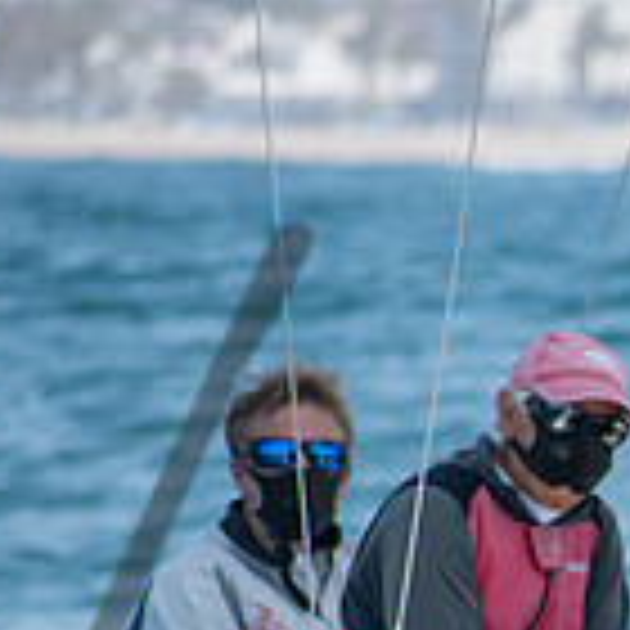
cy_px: 866
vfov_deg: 1.8
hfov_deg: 1.8
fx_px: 19623
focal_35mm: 953
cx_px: 954
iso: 200
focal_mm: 180
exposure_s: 1/640
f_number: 6.3
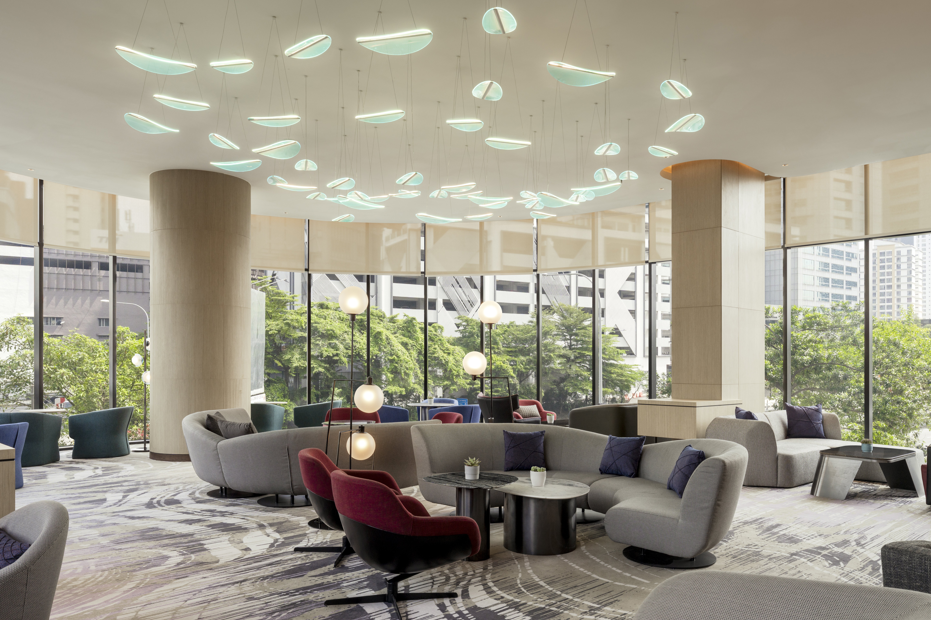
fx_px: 646
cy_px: 320
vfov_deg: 51.3
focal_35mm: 25
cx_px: 454
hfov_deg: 71.5
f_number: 10
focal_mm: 24
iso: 160
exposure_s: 1/15
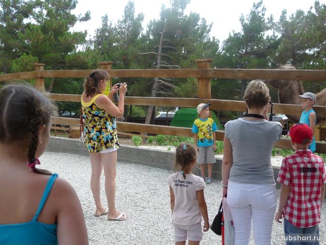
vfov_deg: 30.3
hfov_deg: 39.7
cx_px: 163
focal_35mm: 48
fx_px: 452
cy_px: 122
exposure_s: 1/125
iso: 100
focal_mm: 7.1
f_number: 4
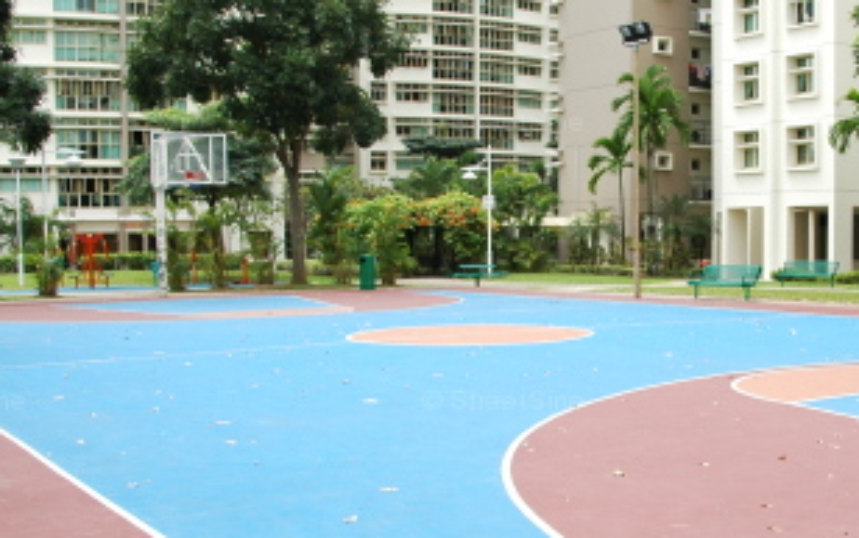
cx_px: 630
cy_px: 339
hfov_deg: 40.0
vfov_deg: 26.3
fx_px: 1148
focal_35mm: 49
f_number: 5
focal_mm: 18
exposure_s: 1/400
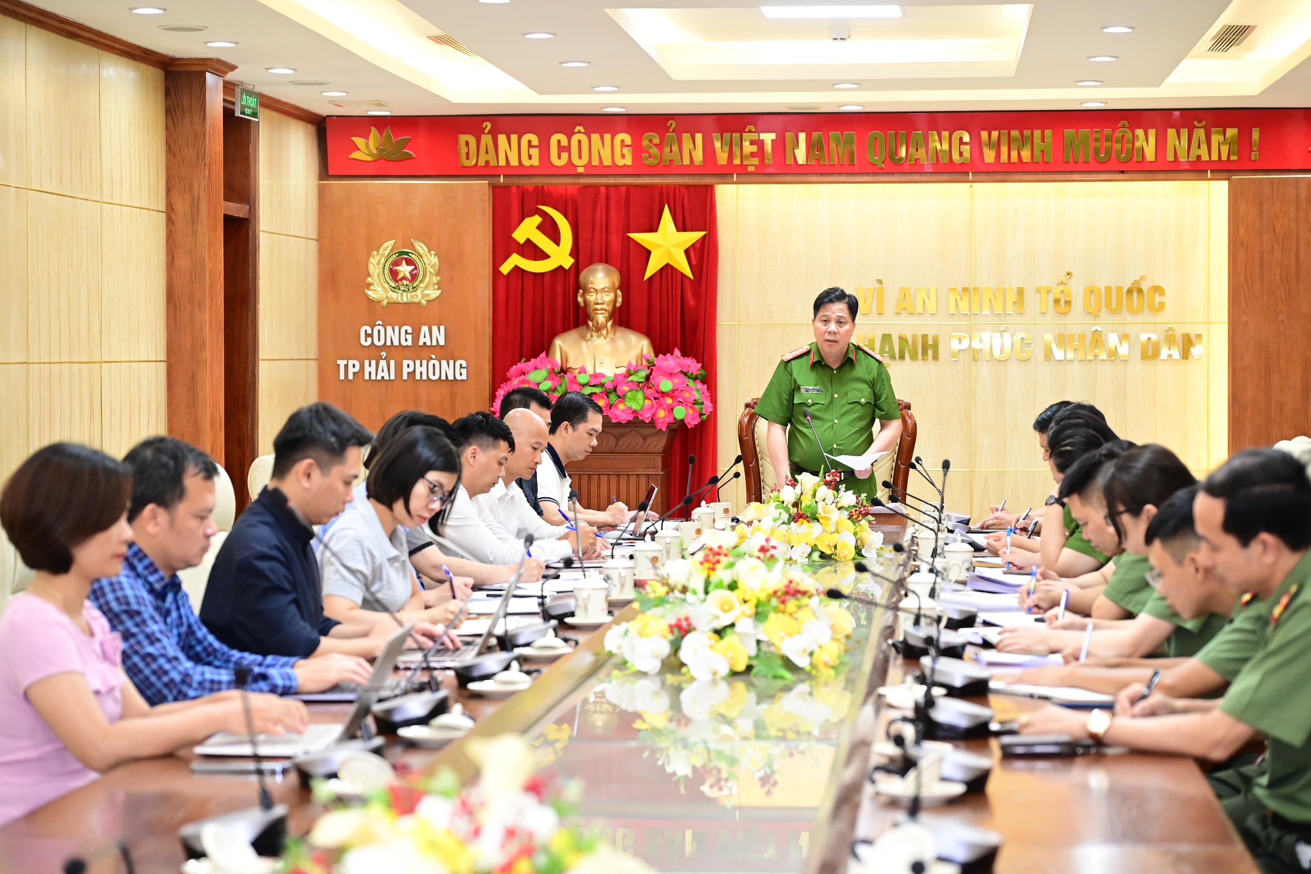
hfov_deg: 24.5
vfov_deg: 16.5
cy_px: 437
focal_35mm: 83
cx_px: 656
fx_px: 3022
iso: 2500
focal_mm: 83
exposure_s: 1/100
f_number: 4
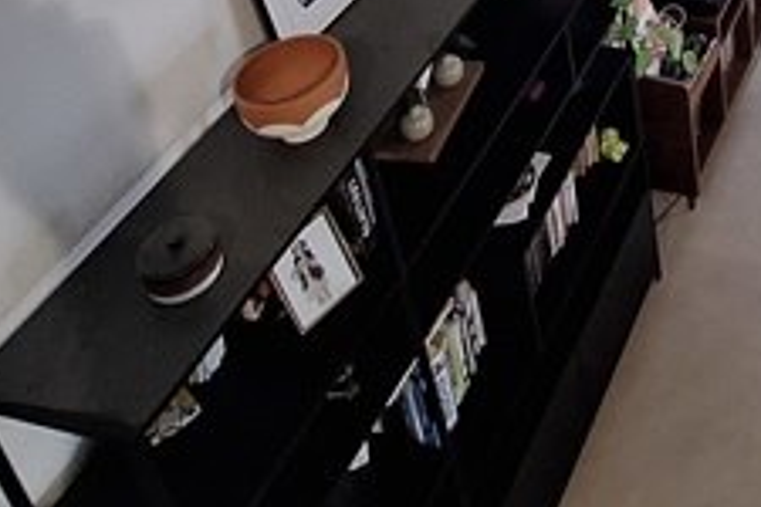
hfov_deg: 35.2
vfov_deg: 21.8
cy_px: -311
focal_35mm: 48
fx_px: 1015
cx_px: 839
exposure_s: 1/20
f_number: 2.2
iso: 400
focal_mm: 1.74
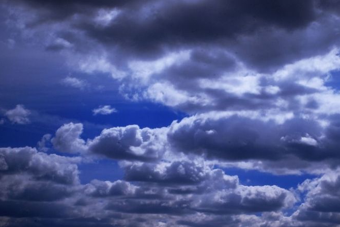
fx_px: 737
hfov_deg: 25.8
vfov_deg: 17.5
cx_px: 231
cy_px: 131
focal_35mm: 78
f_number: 29
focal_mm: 38
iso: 100
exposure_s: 1/125
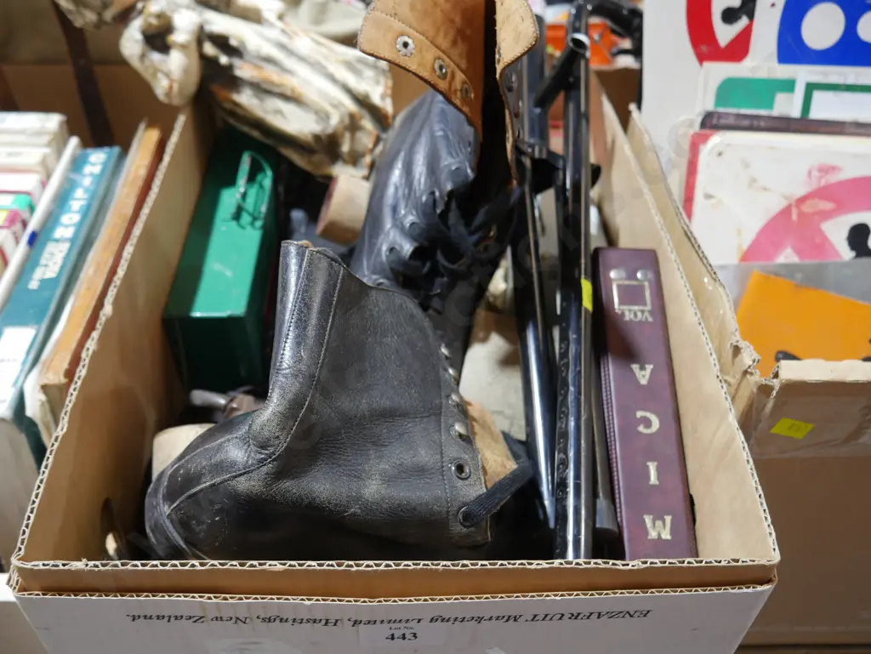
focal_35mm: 32
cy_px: 327
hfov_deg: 56.8
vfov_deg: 44.2
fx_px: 806
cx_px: 436
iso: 500
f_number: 3.6
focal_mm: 16
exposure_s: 1/60
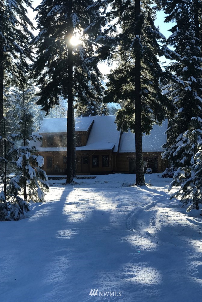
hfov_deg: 22.6
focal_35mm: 60
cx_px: 106
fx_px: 505
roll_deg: +0.6
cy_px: 151
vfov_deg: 33.4
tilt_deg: +4.4
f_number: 2.8
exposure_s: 1/377
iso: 20
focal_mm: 6.6
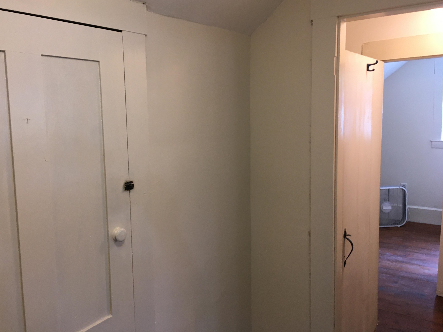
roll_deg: +0.0
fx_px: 397
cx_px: 209
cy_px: 156
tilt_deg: -7.0
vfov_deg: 45.4
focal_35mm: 31
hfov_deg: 58.3
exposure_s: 1/30
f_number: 2.2
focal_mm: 4.15
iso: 80
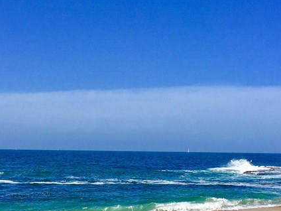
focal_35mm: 70
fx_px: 568
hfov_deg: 27.8
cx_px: 147
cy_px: 145
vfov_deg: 20.9
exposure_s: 1/2825
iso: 32
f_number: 2.2
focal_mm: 4.15
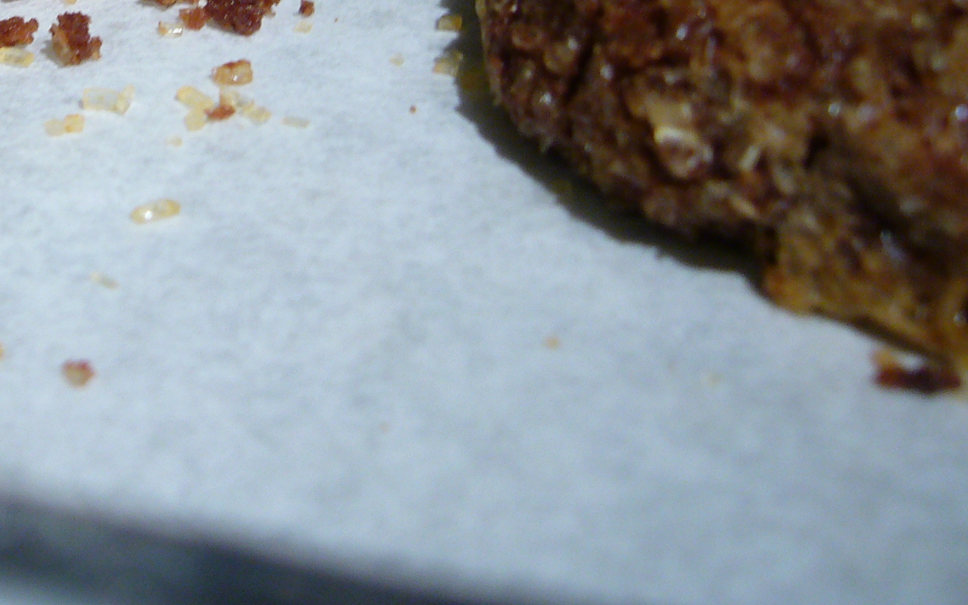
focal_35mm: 77
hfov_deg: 25.7
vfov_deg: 16.4
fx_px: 2031
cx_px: 50
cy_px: -78
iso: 100
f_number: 2.8
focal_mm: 5.8
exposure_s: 1/15
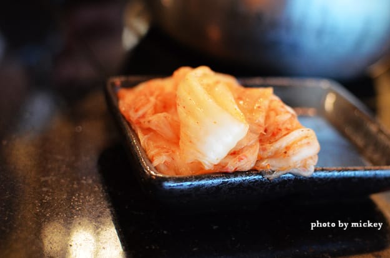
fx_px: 567
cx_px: 195
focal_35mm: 52
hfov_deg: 37.9
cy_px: 129
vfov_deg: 25.6
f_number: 2.8
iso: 1600
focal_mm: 35
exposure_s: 1/125
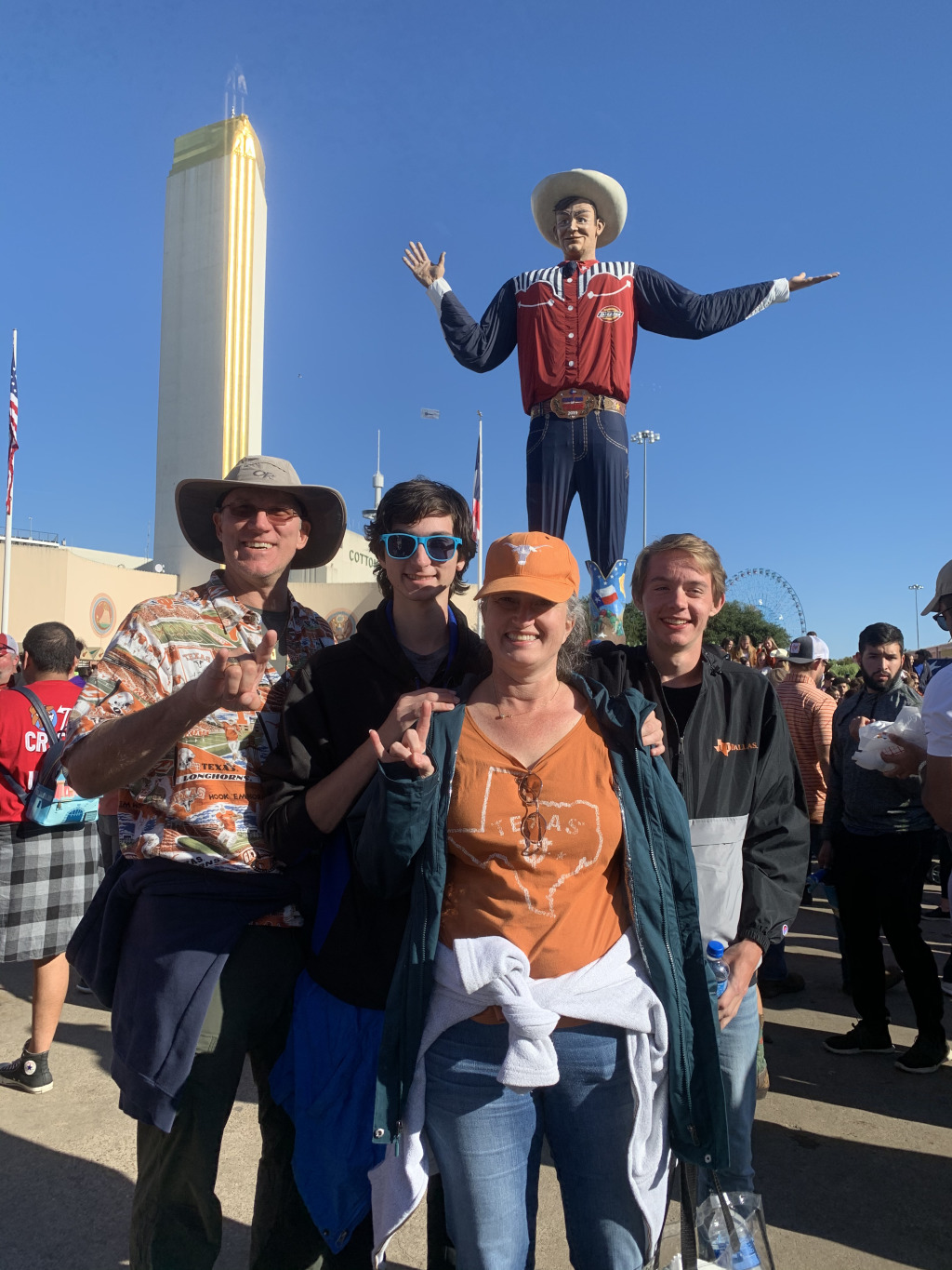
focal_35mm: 26
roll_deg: -1.0
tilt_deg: +7.3
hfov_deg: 53.1
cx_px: 476
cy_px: 635
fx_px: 953
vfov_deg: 67.3
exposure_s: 1/1779
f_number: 1.8
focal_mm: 4.25
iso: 25
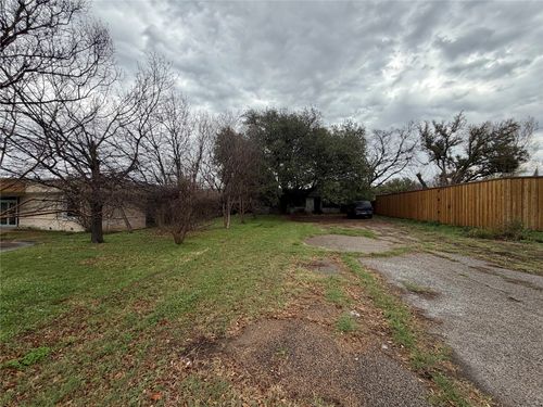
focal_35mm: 14
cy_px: 204
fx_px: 220
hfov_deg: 102.1
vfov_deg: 85.7
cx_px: 272
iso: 40
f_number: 2.2
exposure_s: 1/686
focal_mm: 2.22
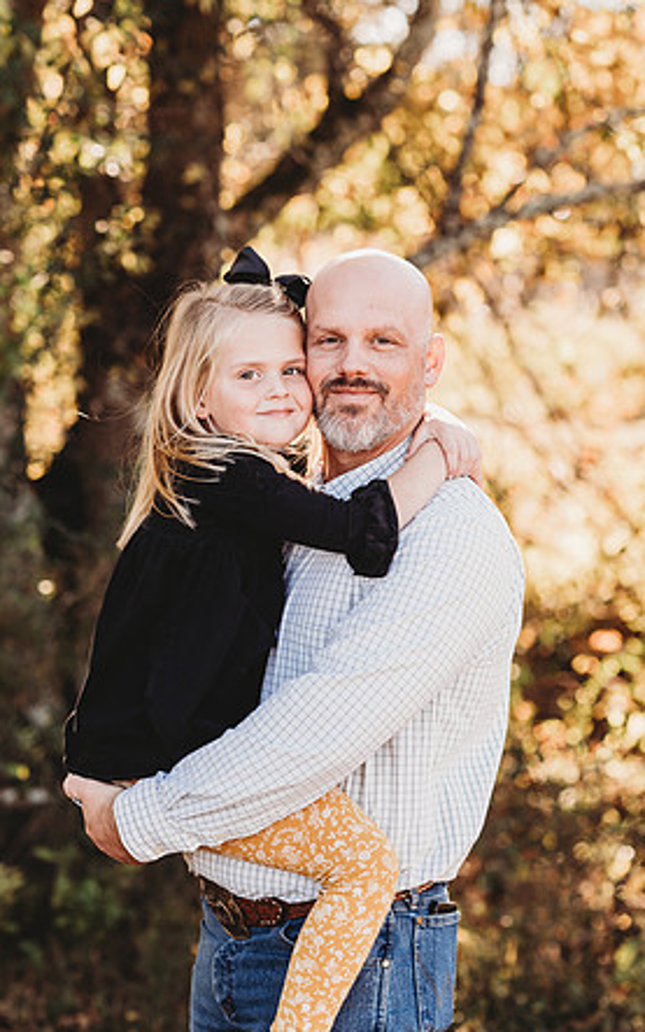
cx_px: 307
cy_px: 517
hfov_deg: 14.9
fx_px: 2474
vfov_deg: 23.6
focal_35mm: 88
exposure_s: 1/250
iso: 160
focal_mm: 85
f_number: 2.8
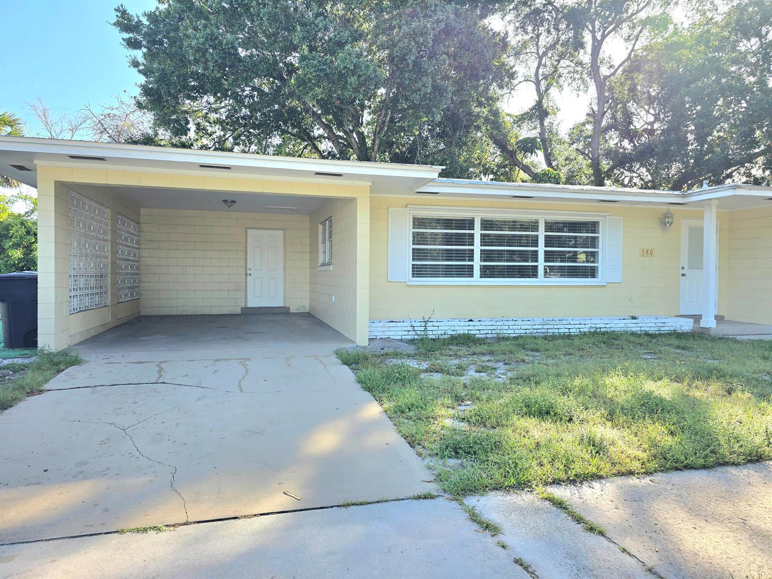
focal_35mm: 23
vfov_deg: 58.9
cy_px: 290
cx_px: 386
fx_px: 513
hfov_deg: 73.9
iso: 12
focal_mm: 6.3
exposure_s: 1/345
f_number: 1.7
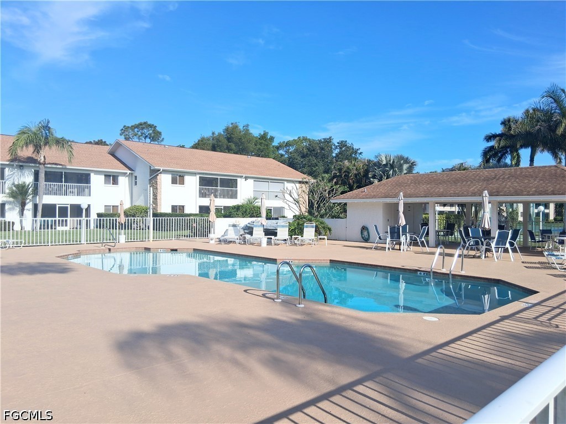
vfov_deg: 53.1
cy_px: 212
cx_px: 283
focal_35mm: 26
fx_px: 425
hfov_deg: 67.3
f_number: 1.8
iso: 25
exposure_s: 1/814
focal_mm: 3.98
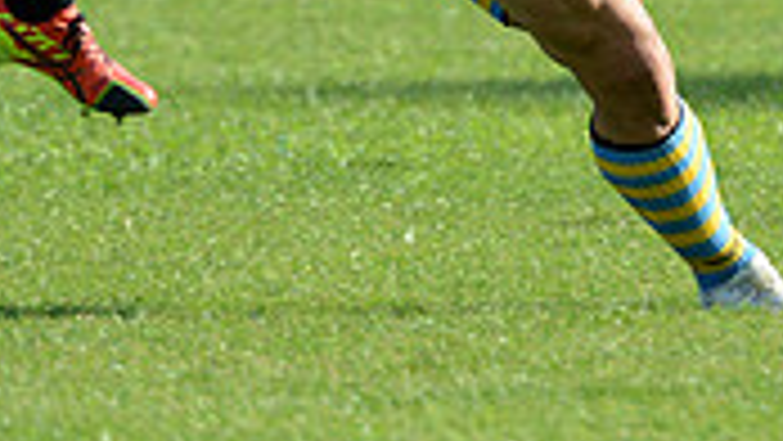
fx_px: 19605
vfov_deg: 1.3
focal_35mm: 944
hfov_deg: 2.3
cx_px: -94
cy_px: -308
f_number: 4
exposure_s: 1/1000
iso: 500
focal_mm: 270
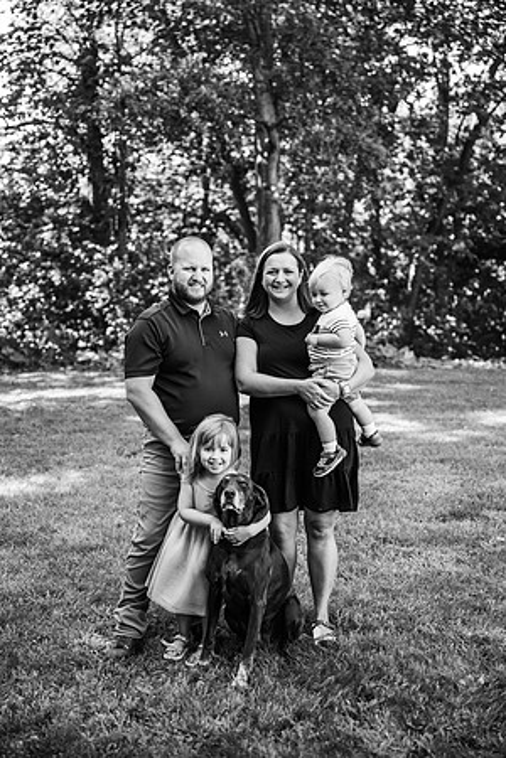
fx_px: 1033
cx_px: 253
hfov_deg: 27.5
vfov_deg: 40.3
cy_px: 379
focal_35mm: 49
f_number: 2.8
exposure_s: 1/640
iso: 640
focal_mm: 49
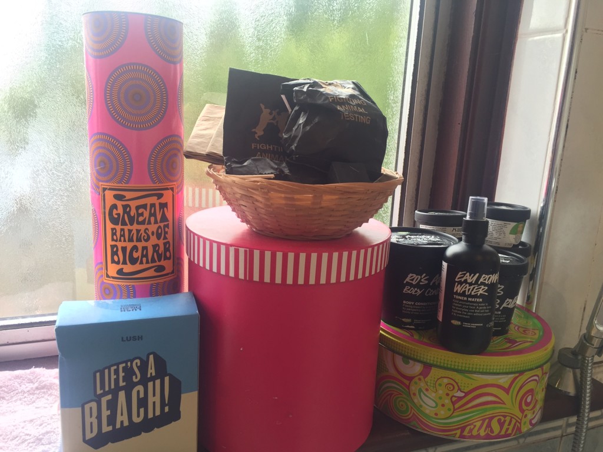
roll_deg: -3.1
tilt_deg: -12.9
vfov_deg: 48.2
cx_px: 302
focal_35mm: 29
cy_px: 226
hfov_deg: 61.7
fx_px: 505
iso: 50
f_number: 2.2
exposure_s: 1/33
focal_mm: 4.15
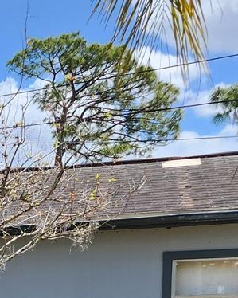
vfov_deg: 18.2
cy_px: 418
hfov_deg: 14.4
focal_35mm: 96
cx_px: -166
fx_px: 846
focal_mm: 6.4
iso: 12
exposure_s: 1/750
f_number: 1.8
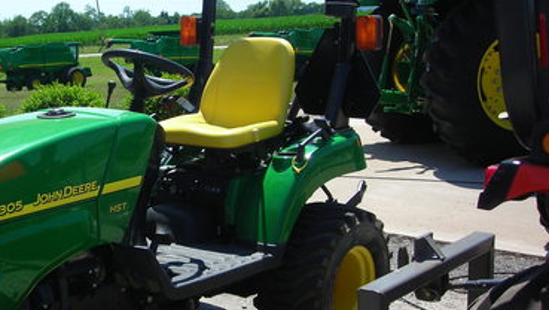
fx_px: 888
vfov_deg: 19.8
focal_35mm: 61
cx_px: 158
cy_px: 149
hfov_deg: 33.8
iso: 50
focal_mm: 6.3
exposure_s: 1/152
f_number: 6.4
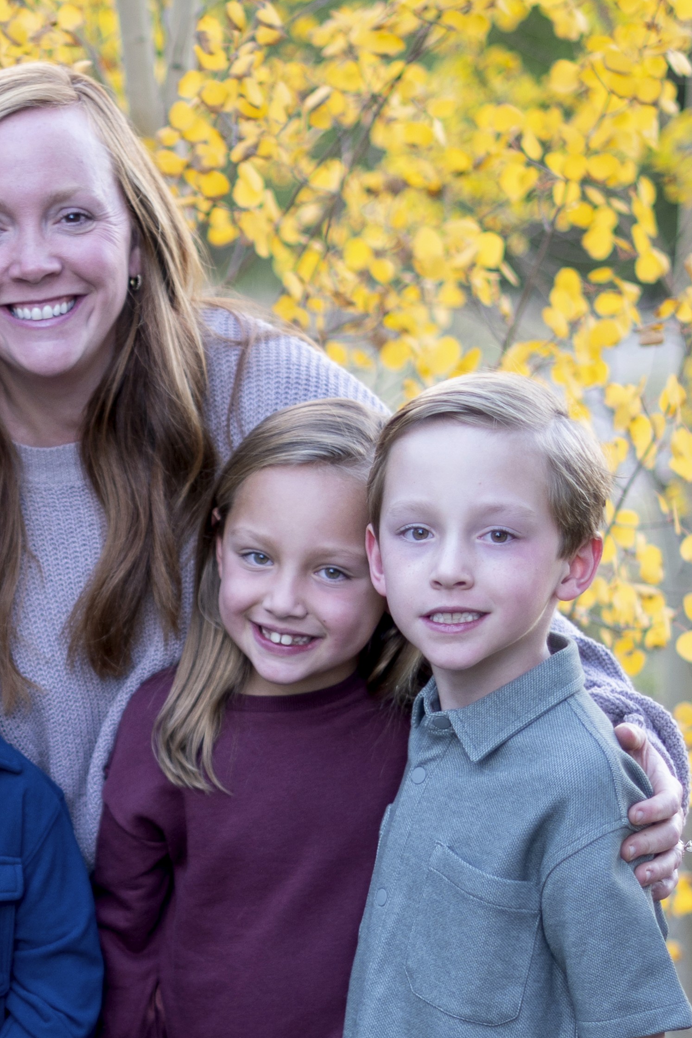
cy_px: 893
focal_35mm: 134
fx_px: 3863
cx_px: 0
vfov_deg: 15.2
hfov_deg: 10.2
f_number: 4
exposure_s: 1/250
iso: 320
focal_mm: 50
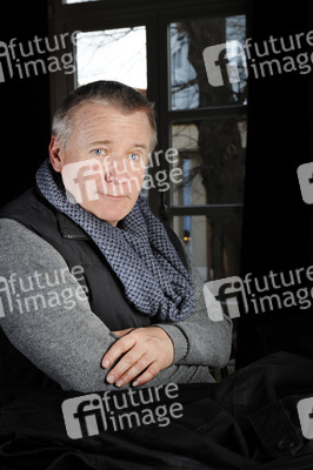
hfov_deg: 21.9
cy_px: 235
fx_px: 810
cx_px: 156
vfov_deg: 32.4
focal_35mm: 62
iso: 800
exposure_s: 1/100
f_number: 8
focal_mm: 62
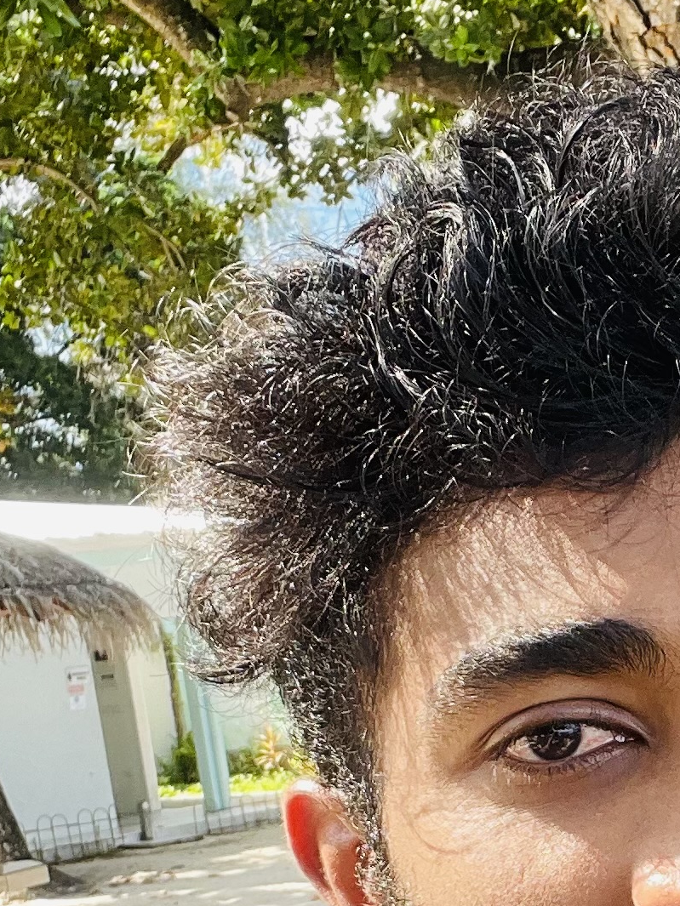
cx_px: 816
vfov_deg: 21.6
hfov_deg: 16.3
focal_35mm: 87
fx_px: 2278
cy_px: 928
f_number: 2.2
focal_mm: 2.71
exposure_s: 1/121
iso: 50
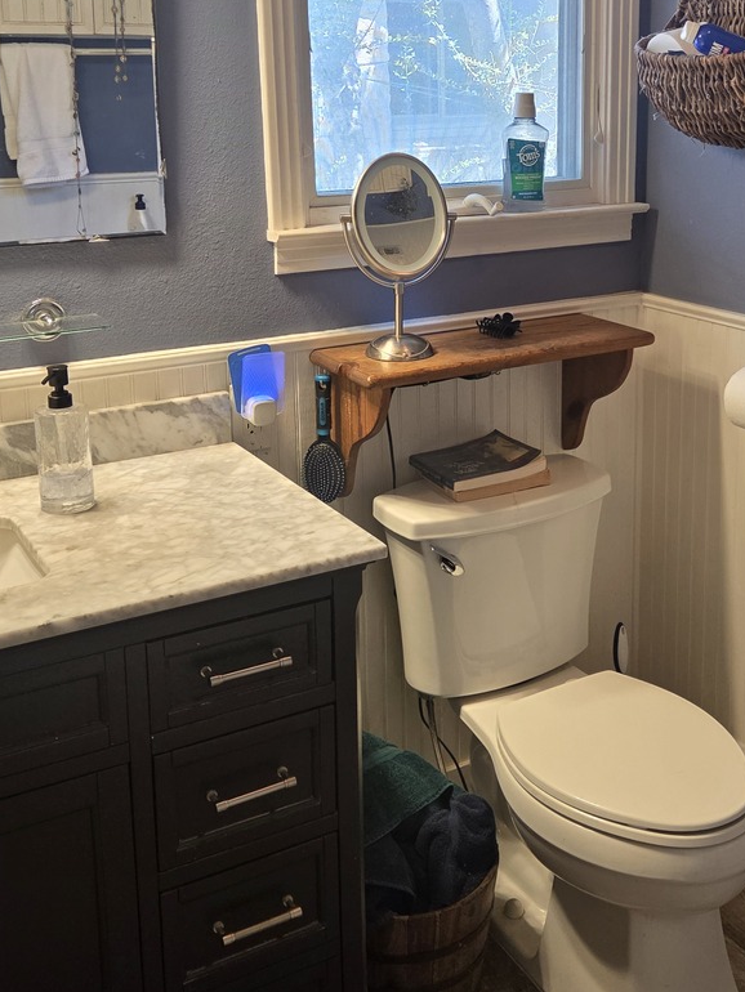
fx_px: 1233
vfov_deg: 43.2
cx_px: 490
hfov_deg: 33.4
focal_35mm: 43
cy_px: 323
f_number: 1.8
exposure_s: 1/120
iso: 160
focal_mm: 5.4
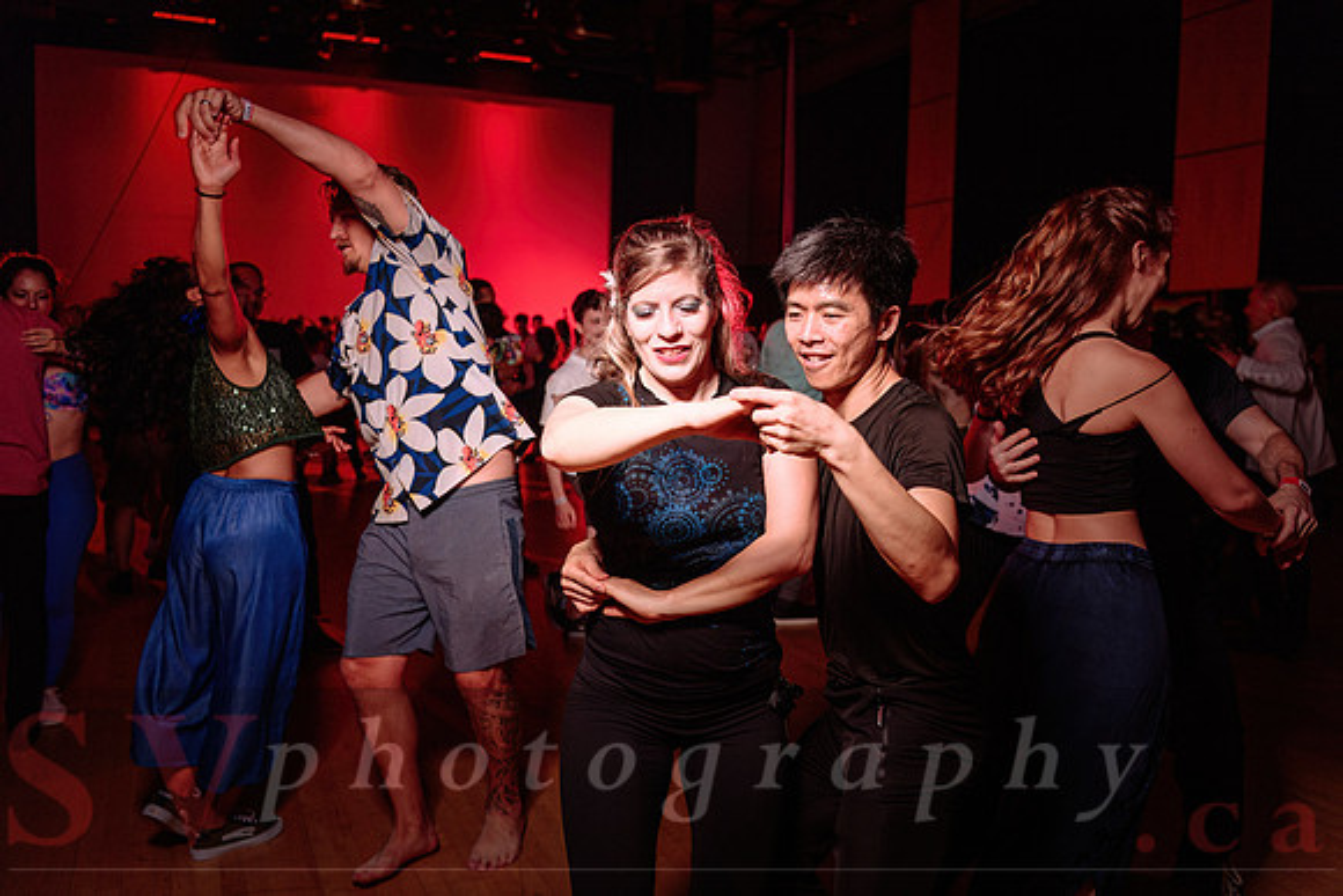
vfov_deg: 42.3
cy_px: 448
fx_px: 1157
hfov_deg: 60.3
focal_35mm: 31
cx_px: 672
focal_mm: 31
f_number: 3.2
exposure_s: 1/160
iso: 1000
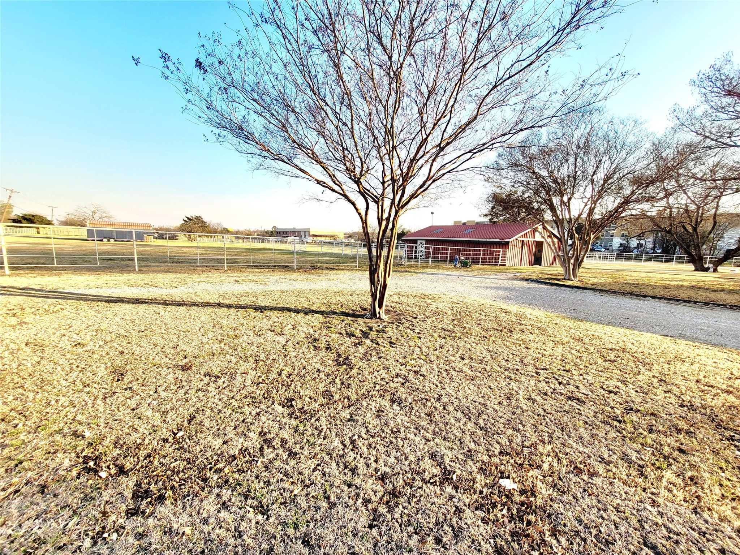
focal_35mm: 13
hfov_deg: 106.2
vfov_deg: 89.9
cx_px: 370
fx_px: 278
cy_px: 278
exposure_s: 1/476
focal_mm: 1.74
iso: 40
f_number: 2.2
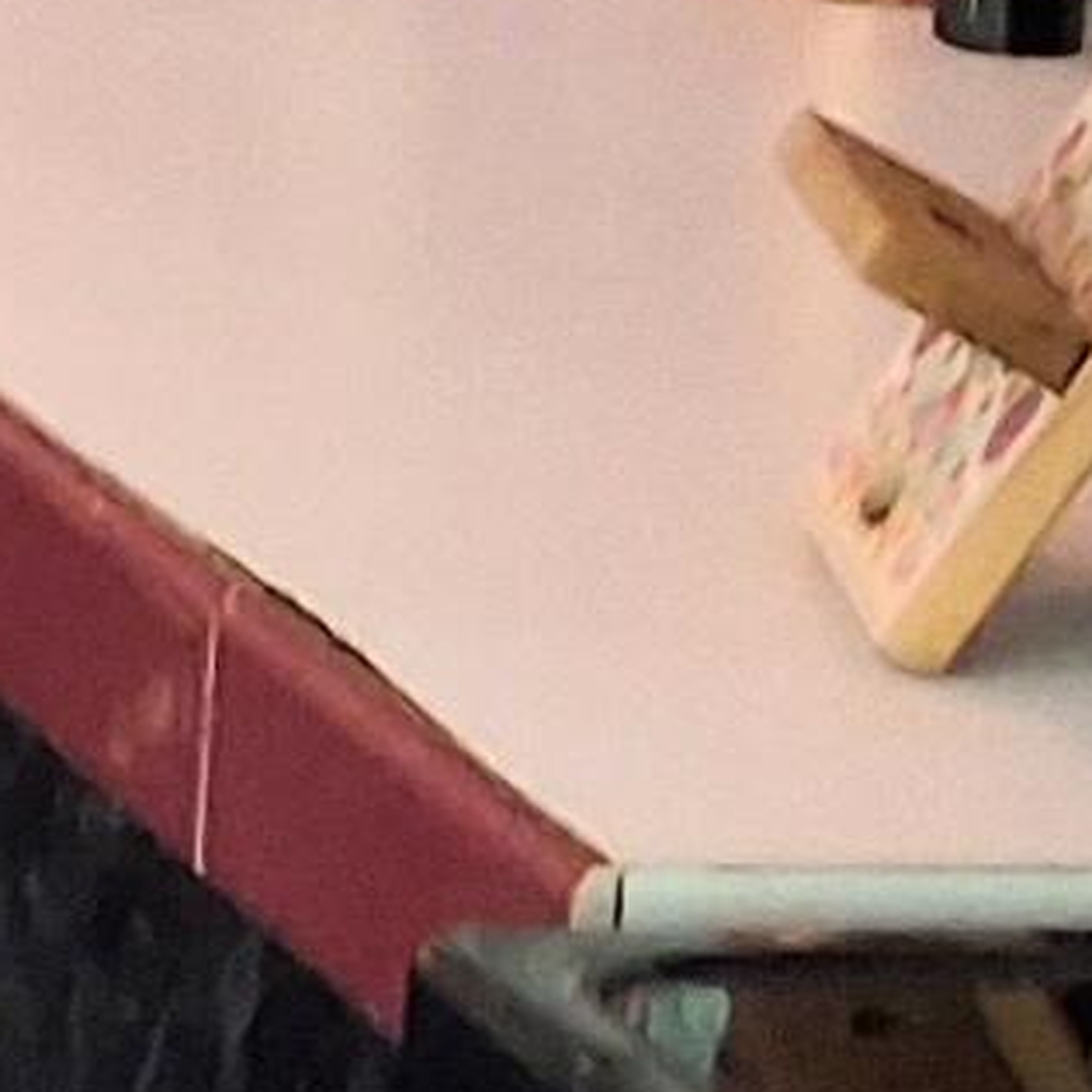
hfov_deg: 6.6
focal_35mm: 236
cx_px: -2385
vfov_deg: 7.3
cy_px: -478
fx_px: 8423
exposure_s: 1/24
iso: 250
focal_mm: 2.91
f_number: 1.9
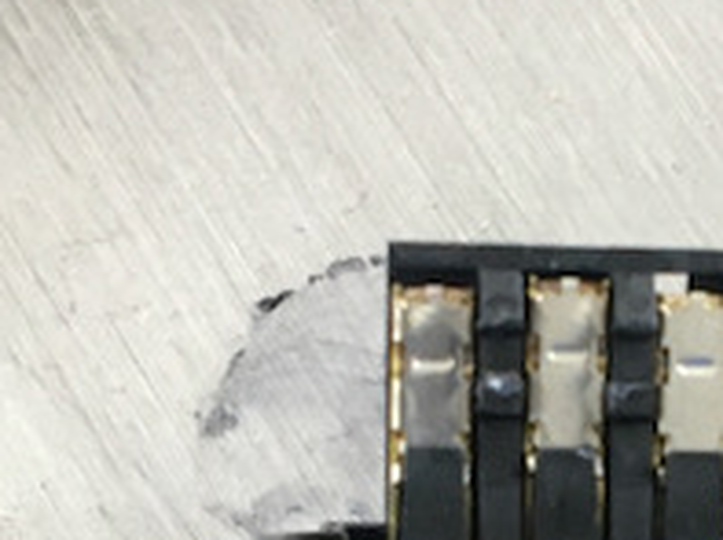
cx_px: 672
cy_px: 771
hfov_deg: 13.0
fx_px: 3148
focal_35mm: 151
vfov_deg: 9.6
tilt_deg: -68.4
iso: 125
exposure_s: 1/30
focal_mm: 4.15
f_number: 2.2
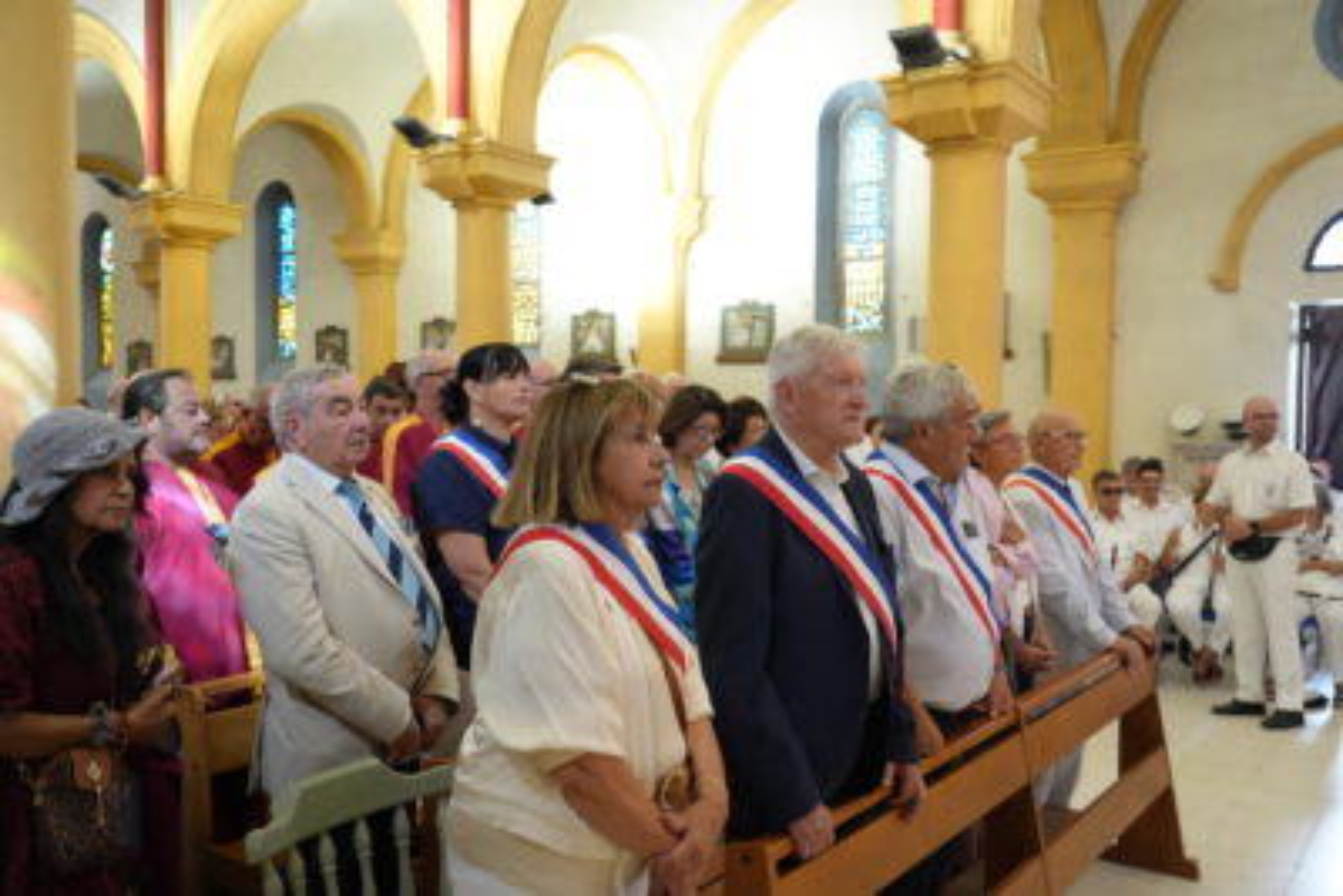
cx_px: 672
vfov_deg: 43.6
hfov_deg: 61.9
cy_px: 448
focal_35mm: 30
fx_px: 1120
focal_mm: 30
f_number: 4
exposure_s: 1/160
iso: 5000
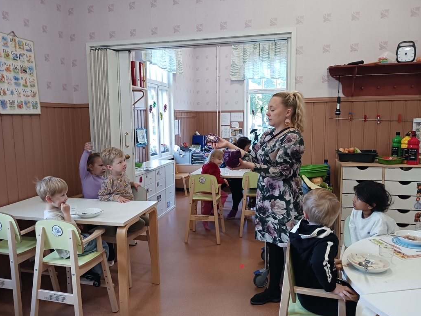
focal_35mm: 28
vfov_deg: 49.8
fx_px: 341
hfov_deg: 63.4
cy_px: 162
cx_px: 214
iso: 200
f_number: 1.8
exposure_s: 1/33.3
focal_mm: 4
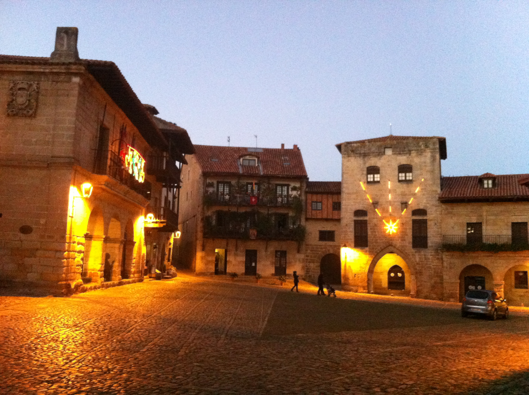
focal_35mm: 35
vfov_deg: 40.6
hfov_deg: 52.7
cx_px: 264
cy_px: 198
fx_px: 534
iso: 640
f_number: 2.8
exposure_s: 1/15
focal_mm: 3.85
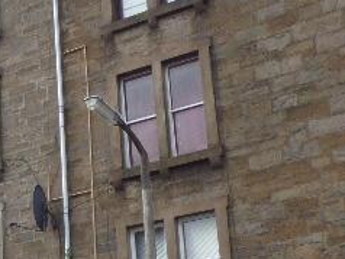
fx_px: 938
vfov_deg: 15.6
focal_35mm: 94
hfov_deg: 19.3
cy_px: 237
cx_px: -99
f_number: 3.1
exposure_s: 1/320
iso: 100
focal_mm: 5
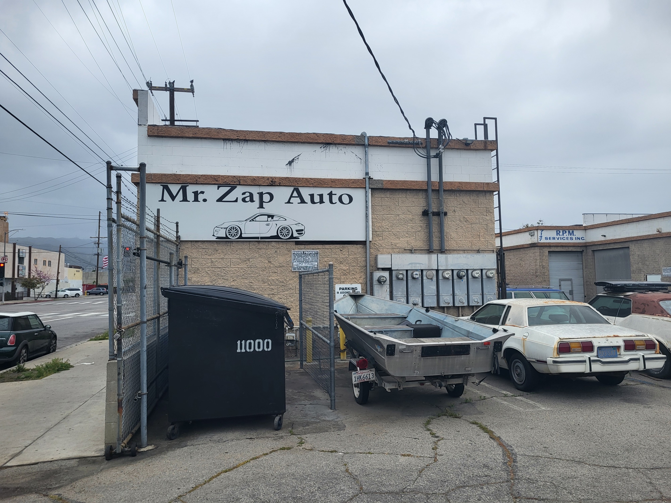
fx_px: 504
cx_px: 336
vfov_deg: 53.1
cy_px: 252
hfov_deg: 67.3
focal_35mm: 26
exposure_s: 1/1238
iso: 40
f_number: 1.8
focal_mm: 5.4
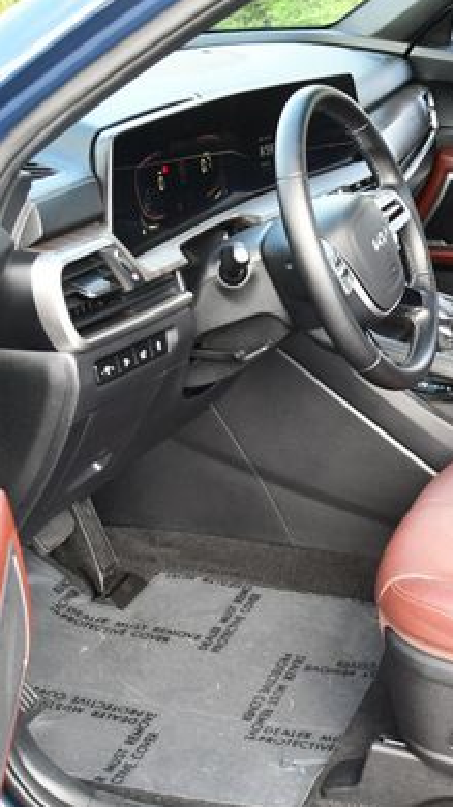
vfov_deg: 33.8
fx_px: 1326
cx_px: 494
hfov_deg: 18.7
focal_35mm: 62
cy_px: 430
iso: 640
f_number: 3.5
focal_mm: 18
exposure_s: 1/250
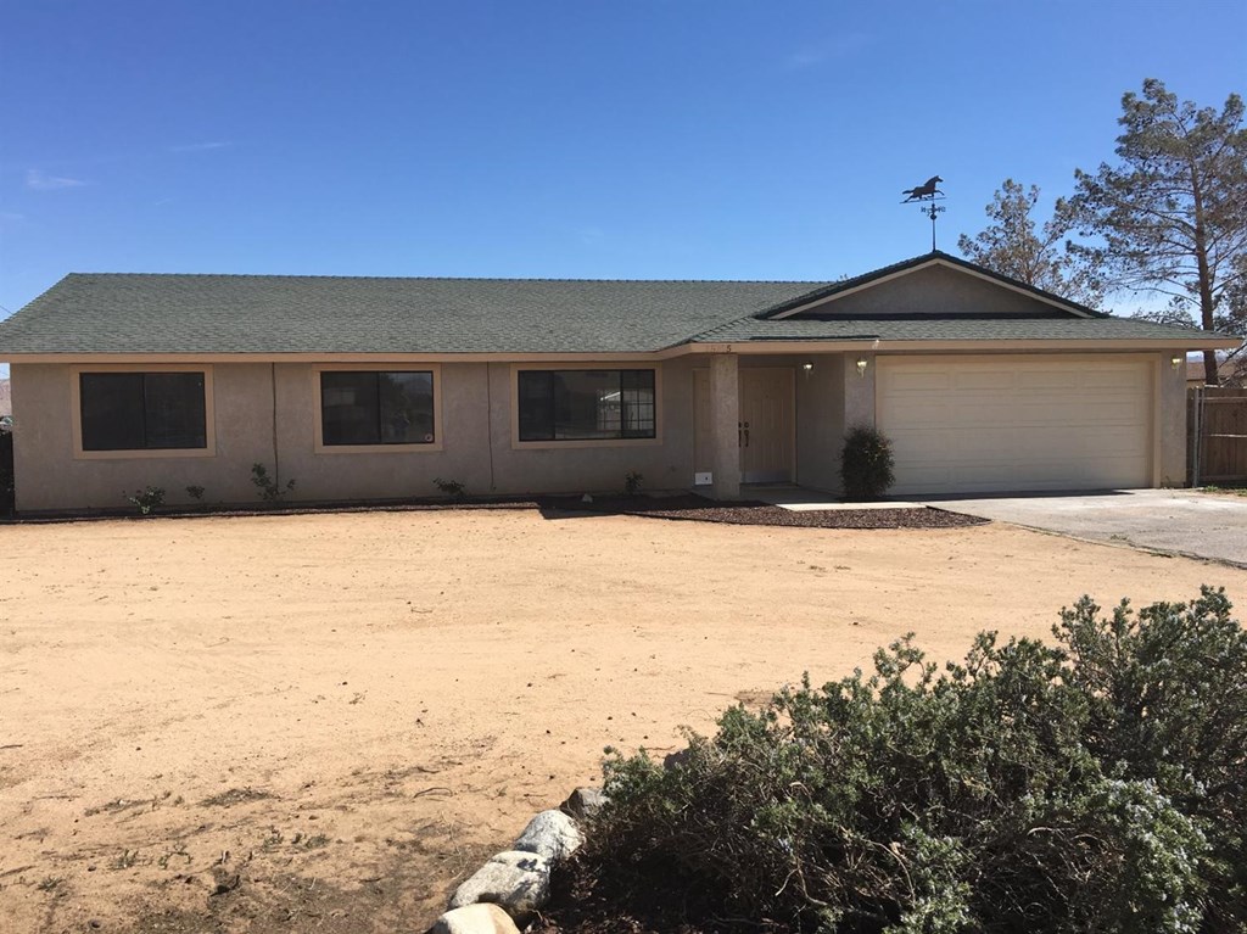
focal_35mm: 29
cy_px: 467
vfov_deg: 48.2
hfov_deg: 61.7
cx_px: 624
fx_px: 1044
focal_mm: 4.15
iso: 25
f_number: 2.2
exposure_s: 1/1603
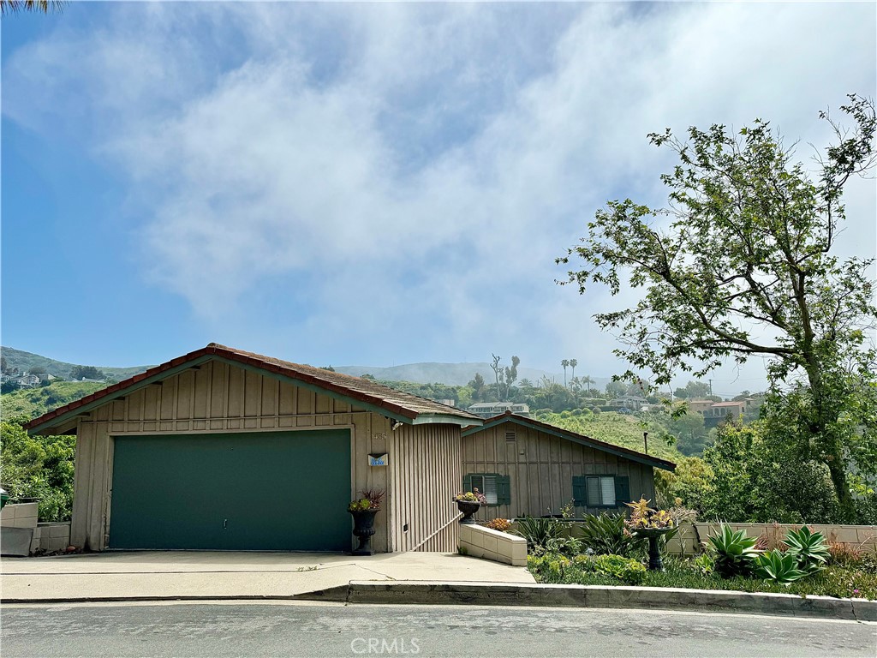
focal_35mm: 24
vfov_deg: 56.8
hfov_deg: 71.6
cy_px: 329
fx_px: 608
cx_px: 438
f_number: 1.78
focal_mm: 6.76
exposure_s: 1/20000
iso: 100
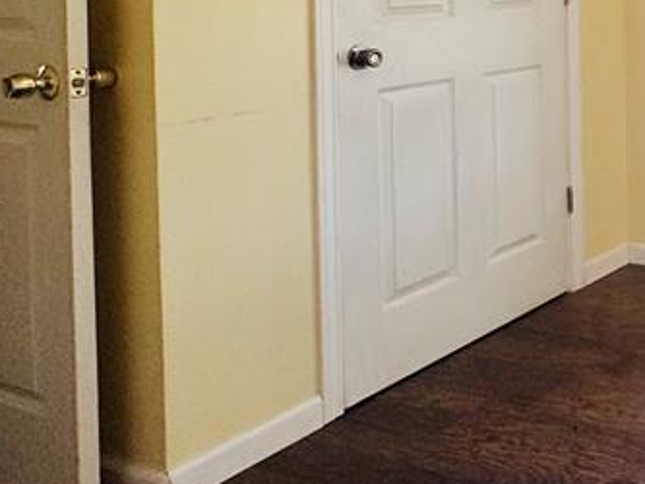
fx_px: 802
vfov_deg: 30.9
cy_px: -14
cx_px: 905
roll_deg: -0.6
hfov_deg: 30.5
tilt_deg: -1.8
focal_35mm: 43
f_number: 2.2
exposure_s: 1/120
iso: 50
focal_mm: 2.22
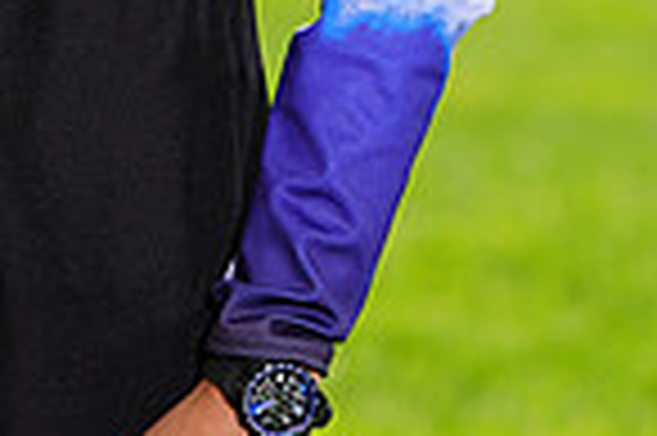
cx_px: 76
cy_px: -369
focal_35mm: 924
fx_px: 16844
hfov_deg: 2.2
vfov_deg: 1.5
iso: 100
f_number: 7.1
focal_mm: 232
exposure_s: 1/200
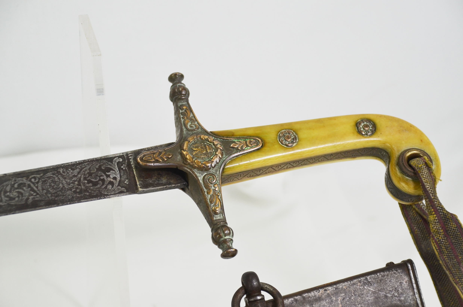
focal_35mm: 105
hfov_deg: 19.5
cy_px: 154
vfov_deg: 13.0
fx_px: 1348
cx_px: 232
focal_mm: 70
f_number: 5.3
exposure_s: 1/250
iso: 400
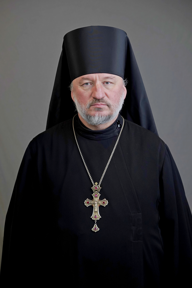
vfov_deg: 23.9
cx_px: 96
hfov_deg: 16.1
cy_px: 144
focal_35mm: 85
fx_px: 680
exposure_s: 1/100
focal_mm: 85
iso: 1000
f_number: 3.5
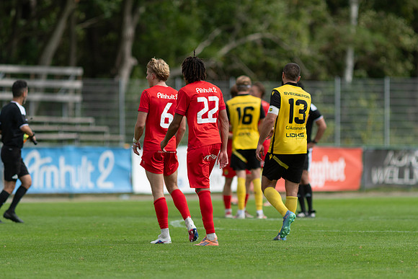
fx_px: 5226
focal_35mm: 450
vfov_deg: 3.1
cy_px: 140
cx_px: 209
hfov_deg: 4.6
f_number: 3.2
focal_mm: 300
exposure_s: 1/2000
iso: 125
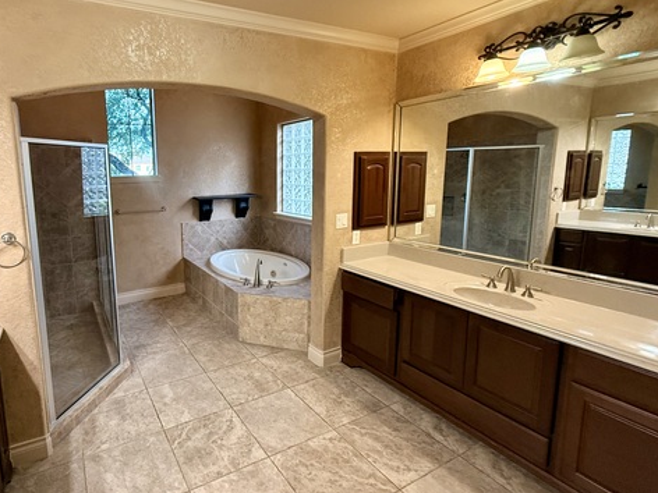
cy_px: 221
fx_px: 361
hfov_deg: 82.1
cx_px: 224
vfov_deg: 68.5
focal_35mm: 19
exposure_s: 1/60
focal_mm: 2.22
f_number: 2.2
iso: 400
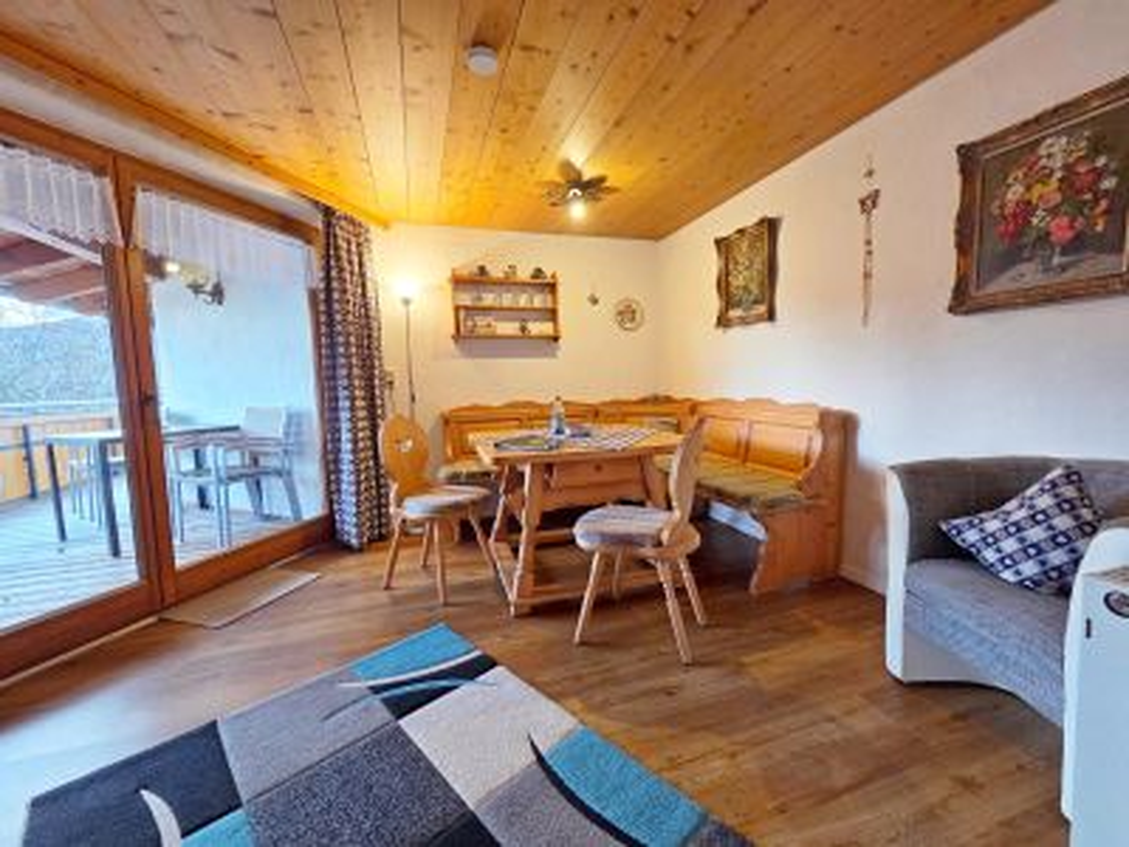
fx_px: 424
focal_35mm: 13
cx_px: 564
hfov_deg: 106.2
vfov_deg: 89.9
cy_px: 424
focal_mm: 2.2
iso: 250
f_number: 2.2
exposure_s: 1/50
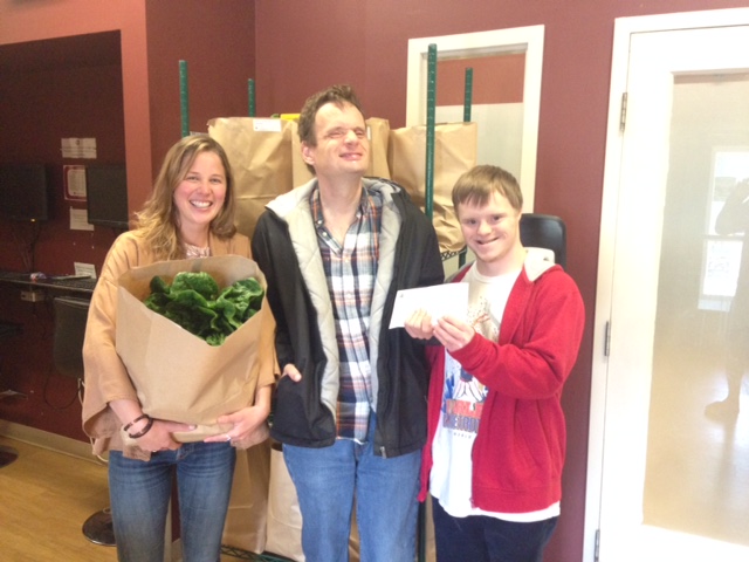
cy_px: 281
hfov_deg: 55.4
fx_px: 714
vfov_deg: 42.9
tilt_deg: -8.2
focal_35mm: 33
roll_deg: +0.1
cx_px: 374
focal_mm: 4.12
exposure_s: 1/20
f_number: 2.4
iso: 320
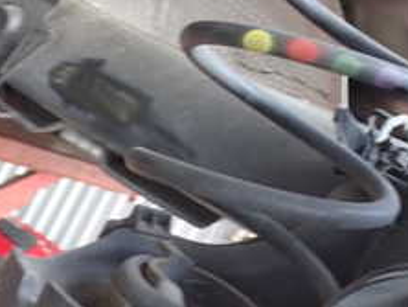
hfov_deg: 23.8
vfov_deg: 17.8
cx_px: 309
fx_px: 956
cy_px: 2
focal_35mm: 81
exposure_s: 1/40
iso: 200
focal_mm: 5.4
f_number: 2.3
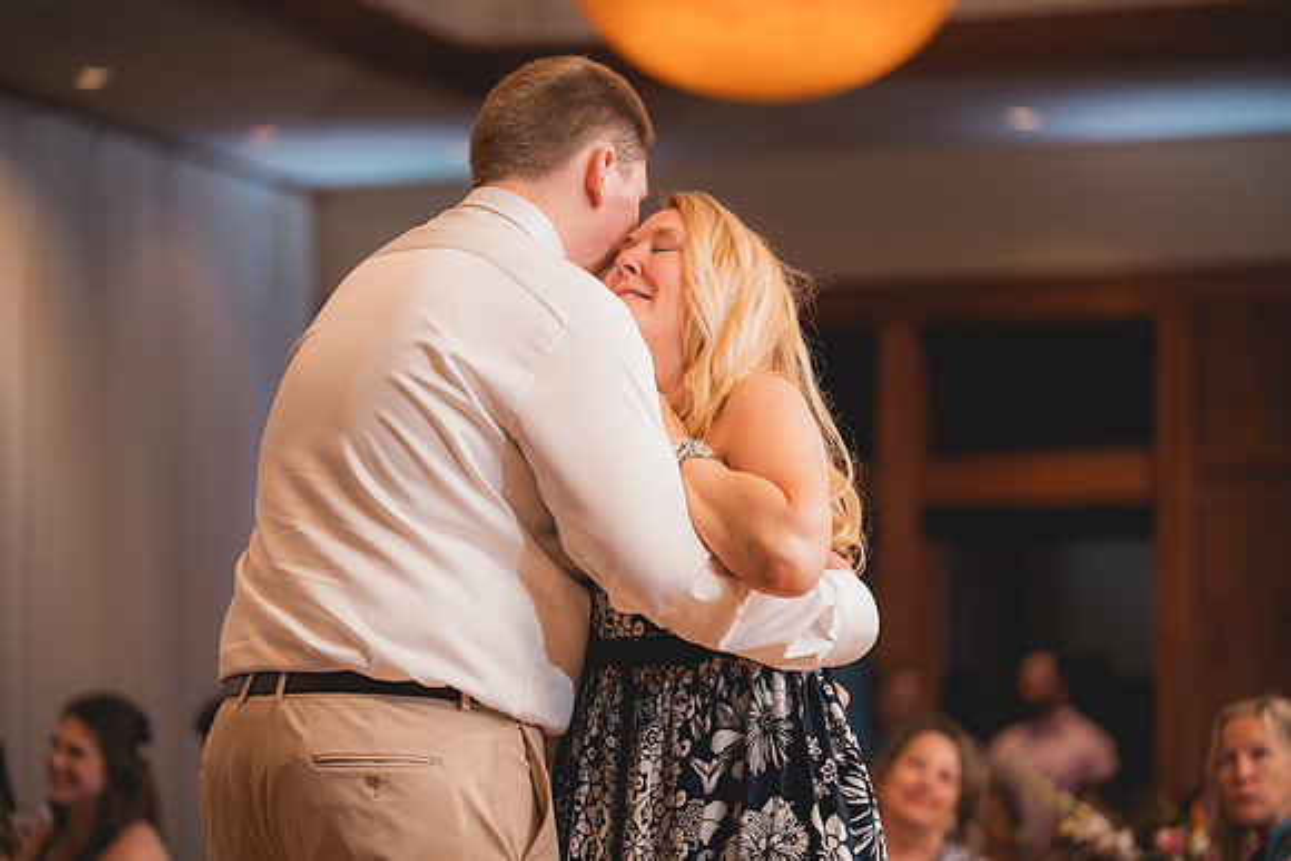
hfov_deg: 17.9
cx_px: 646
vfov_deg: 12.0
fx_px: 4089
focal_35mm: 114
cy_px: 430
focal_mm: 114
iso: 1000
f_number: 2.8
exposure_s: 1/250
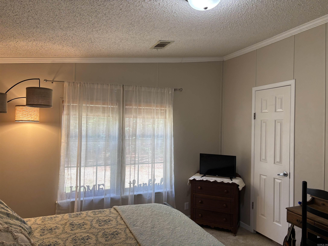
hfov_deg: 67.3
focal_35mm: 26
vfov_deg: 53.1
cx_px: 164
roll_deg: -1.7
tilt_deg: +0.4
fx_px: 246
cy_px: 123
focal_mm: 5.96
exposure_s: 1/120
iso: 80
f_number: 1.6
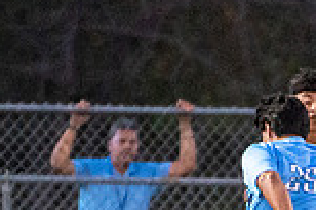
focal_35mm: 2017
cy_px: 273
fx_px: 17668
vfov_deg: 0.7
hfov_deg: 1.0
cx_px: 343
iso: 5000
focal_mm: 400
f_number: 4
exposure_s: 1/1000
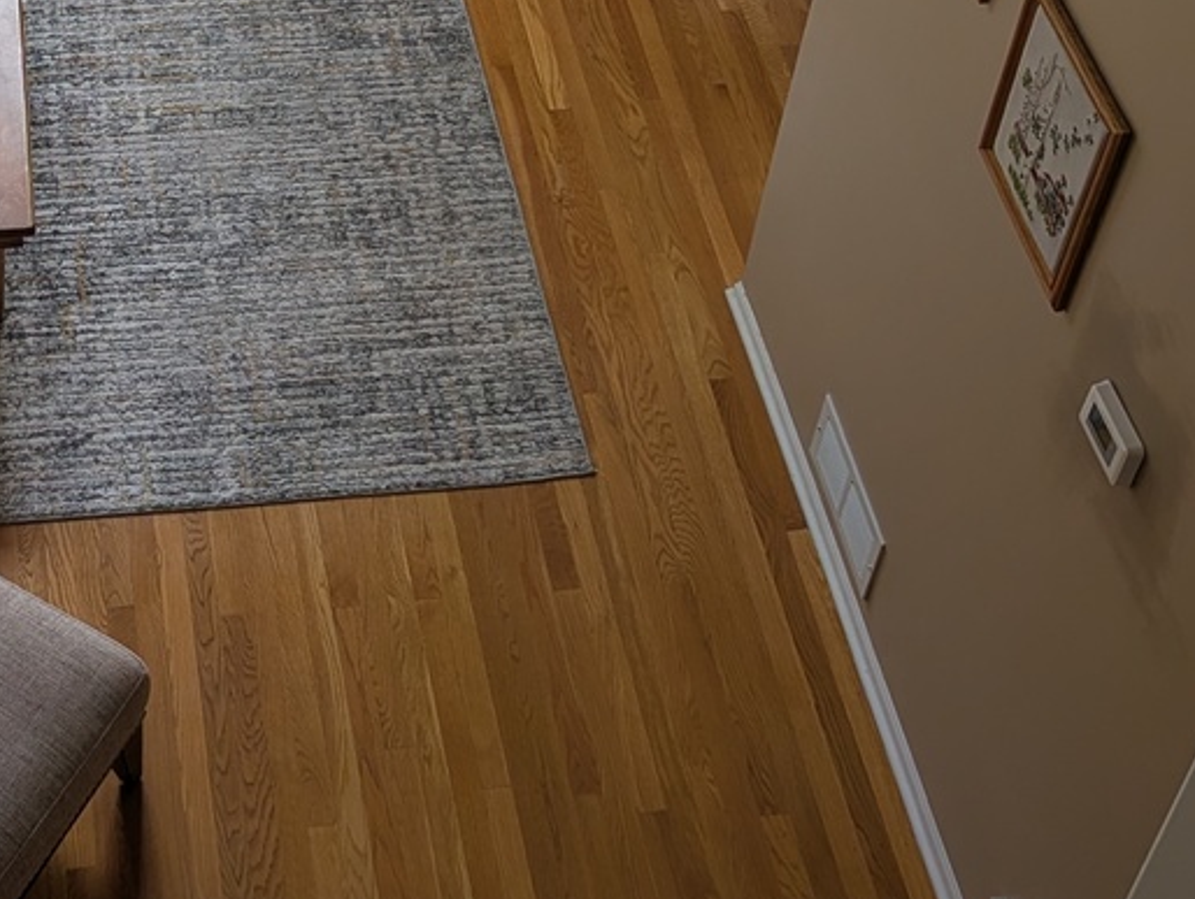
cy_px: -116
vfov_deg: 20.8
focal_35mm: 67
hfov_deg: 28.3
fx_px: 2316
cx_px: 232
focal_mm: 6.81
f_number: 1.85
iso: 48
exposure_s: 1/615
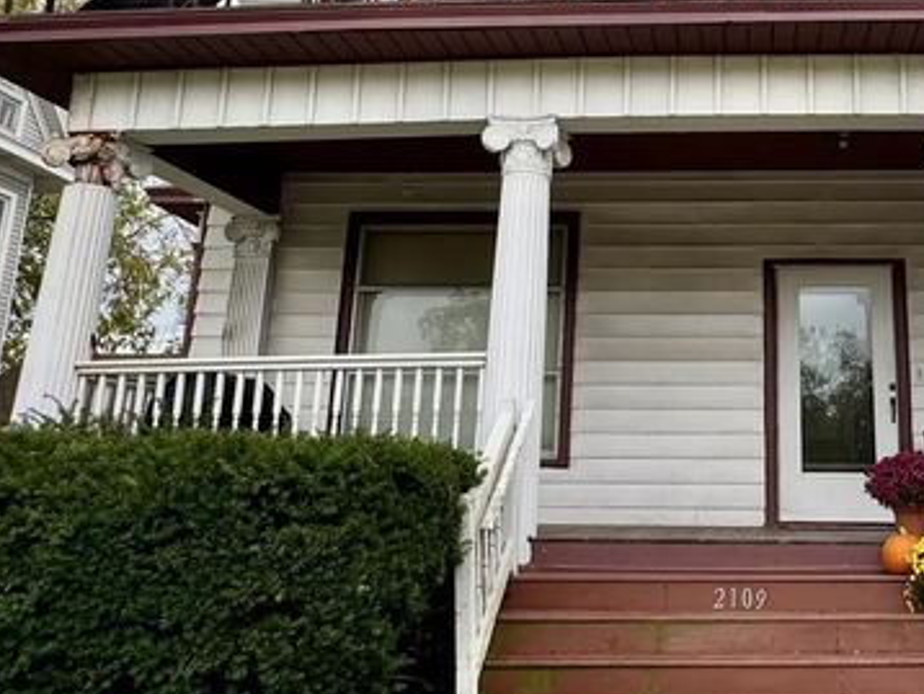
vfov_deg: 35.6
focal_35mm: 40
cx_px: 712
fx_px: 1068
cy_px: 217
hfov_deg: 44.9
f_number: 2.2
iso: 40
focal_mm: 2.22
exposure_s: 1/664
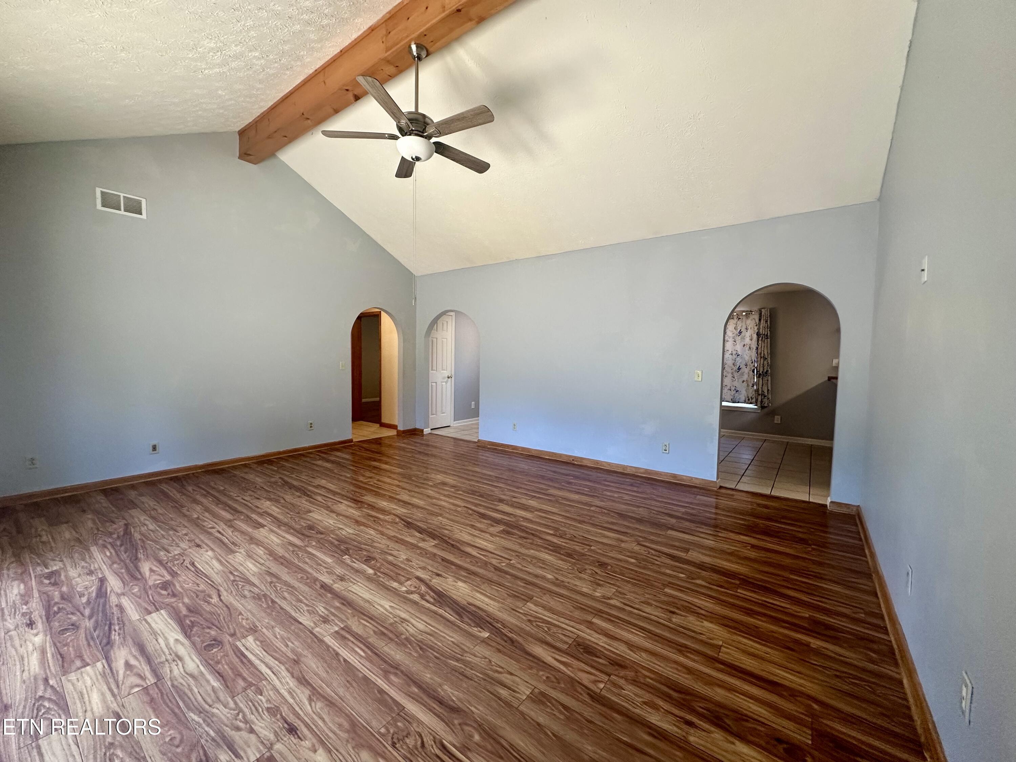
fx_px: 411
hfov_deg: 102.1
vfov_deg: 85.7
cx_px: 508
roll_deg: -0.4
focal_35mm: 14
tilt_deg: -3.0
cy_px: 381
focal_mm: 2.22
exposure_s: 1/120
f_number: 2.2
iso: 200
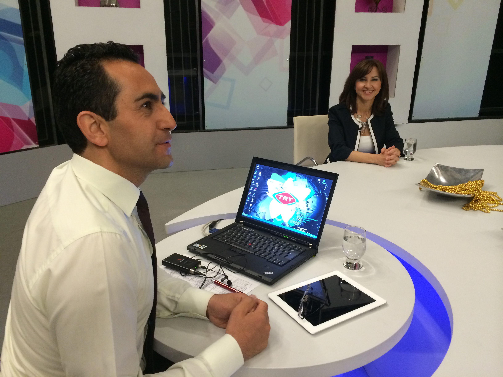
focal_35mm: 30
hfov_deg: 60.0
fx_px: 436
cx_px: 252
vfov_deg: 46.8
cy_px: 188
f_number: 2.2
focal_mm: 4.12
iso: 320
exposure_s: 1/17
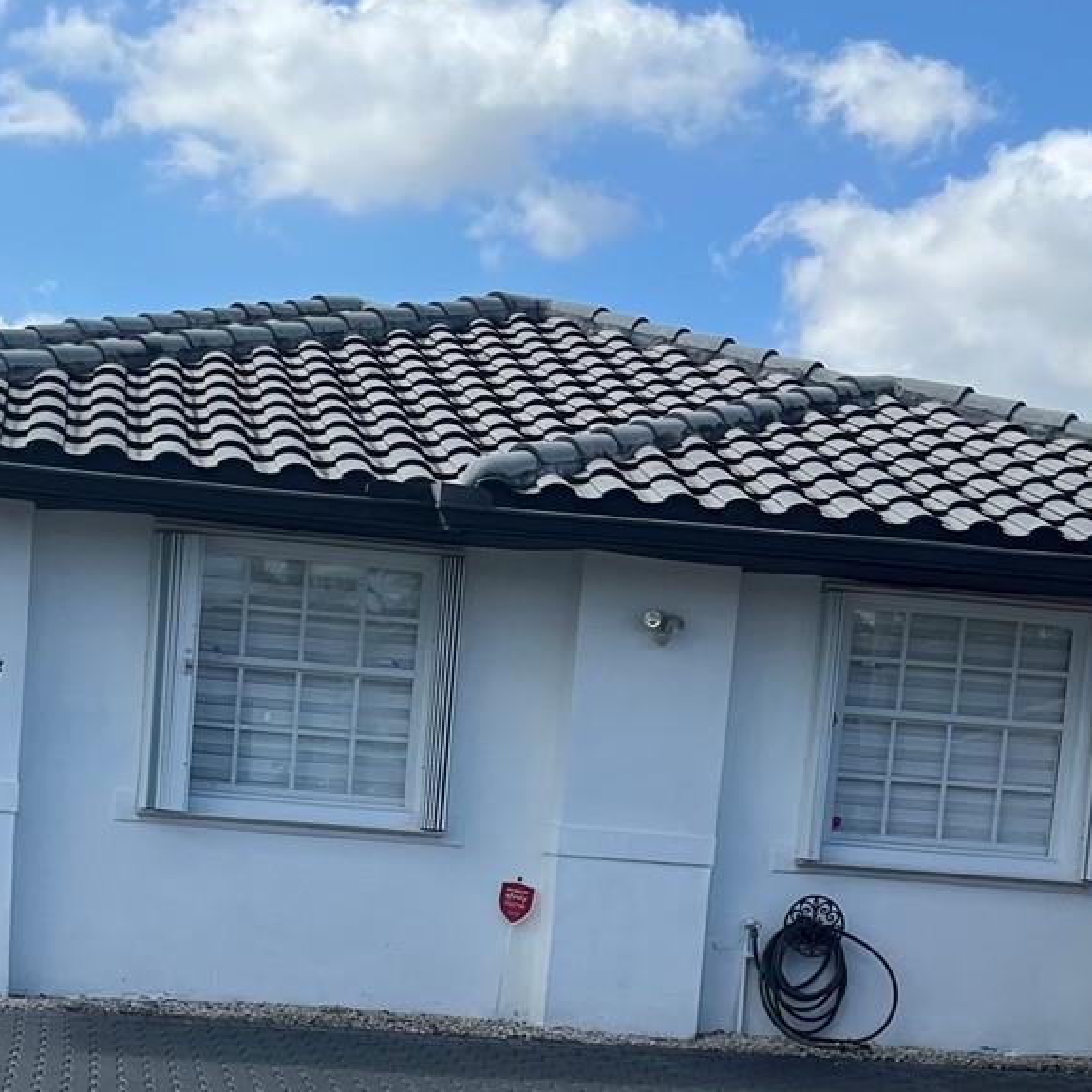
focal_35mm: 64
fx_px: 2284
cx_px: 329
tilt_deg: -3.4
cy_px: 970
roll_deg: -2.2
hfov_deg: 26.7
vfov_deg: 26.1
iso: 50
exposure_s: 1/3311
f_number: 1.6
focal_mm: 5.1
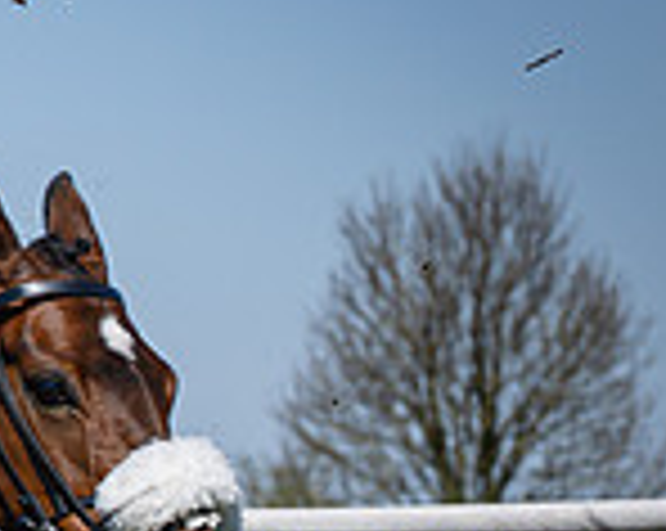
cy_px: 720
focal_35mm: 462
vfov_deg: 3.3
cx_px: 543
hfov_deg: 4.2
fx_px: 9095
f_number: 4
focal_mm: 70
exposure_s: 1/2000
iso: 110
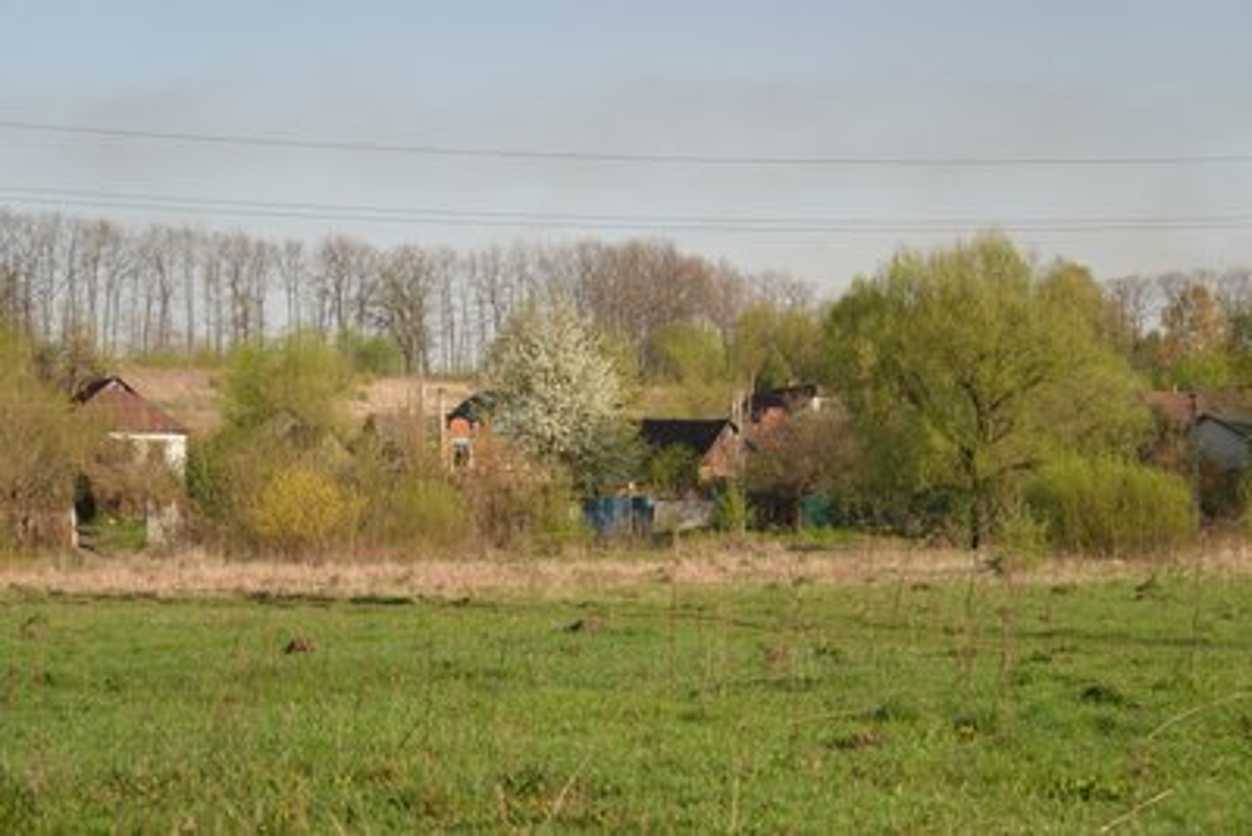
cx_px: 626
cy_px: 418
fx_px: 2435
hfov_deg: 28.8
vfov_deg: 19.5
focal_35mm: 70
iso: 160
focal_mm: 70
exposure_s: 1/80
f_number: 4
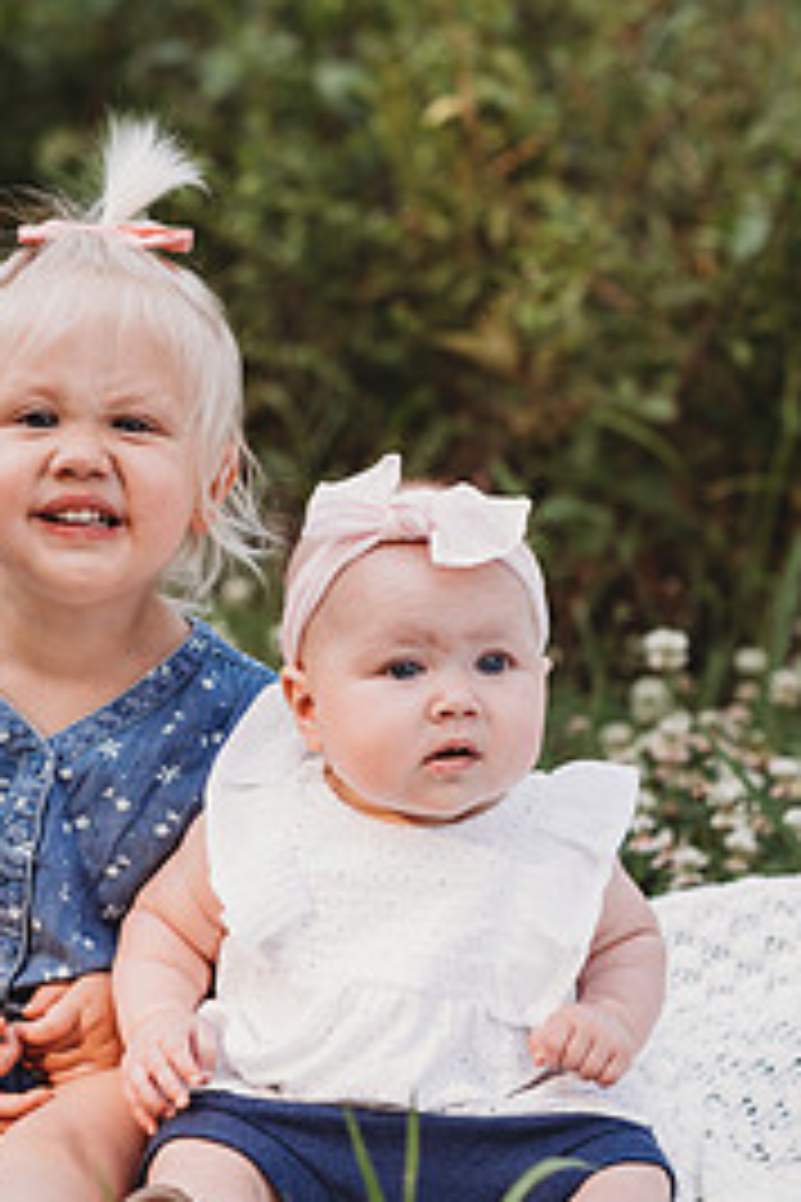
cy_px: 468
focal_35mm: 143
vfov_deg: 14.3
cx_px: 184
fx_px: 4772
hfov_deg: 9.6
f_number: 2.8
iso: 100
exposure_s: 1/200
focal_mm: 85
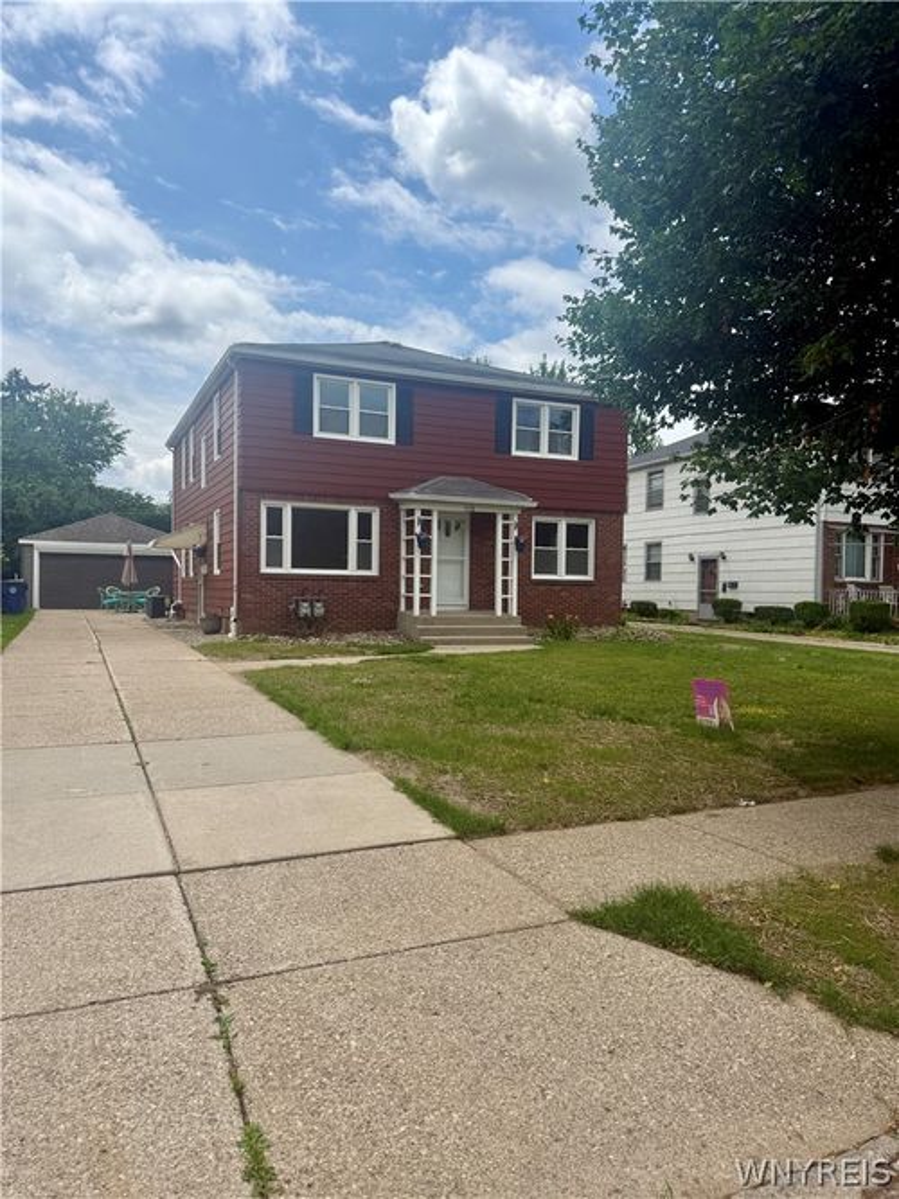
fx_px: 831
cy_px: 600
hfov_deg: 56.8
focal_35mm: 24
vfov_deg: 71.6
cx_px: 450
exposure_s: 1/6173
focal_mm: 6.76
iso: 80
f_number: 1.78
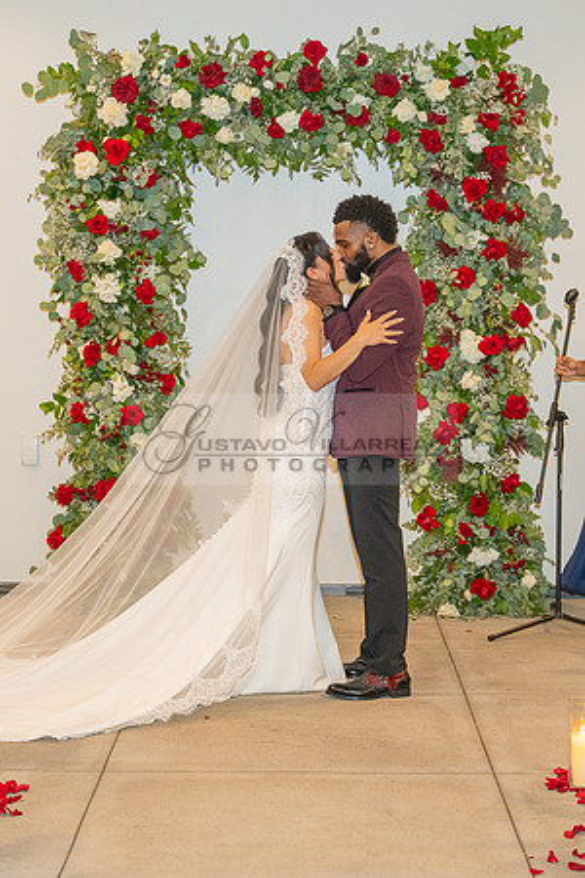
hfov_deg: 16.6
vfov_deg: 24.6
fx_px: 2011
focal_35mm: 83
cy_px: 439
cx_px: 283
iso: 1250
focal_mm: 55
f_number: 3.5
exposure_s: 1/200
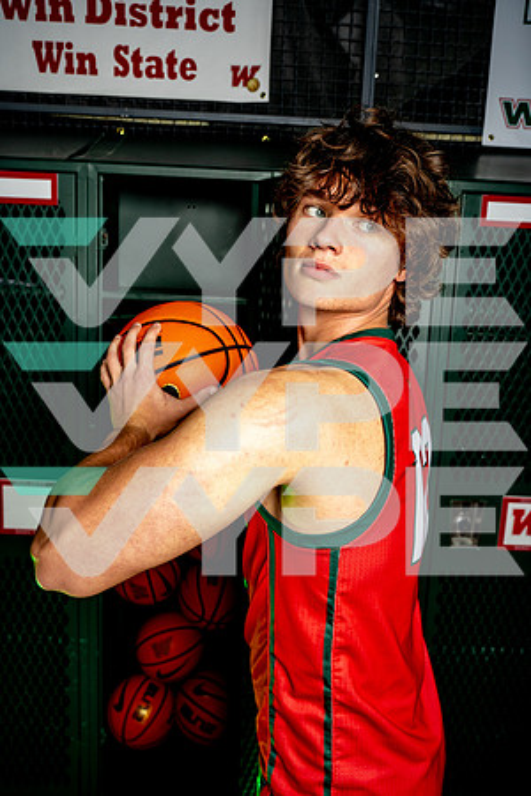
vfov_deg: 57.2
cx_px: 266
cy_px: 398
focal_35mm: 33
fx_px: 730
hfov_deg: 40.0
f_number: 7.1
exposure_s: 1/200
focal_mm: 33
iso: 200
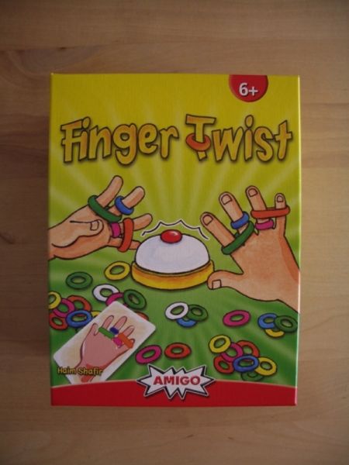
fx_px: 470
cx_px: 174
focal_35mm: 35
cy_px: 232
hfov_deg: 40.7
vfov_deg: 52.6
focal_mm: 5.8
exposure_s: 1/80
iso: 100
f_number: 2.6
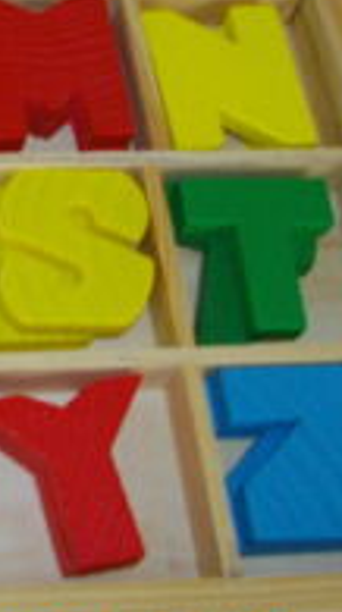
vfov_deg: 24.6
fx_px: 1393
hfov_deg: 12.5
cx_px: -307
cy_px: 188
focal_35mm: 86
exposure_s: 1/50
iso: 200
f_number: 2.9
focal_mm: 5.7
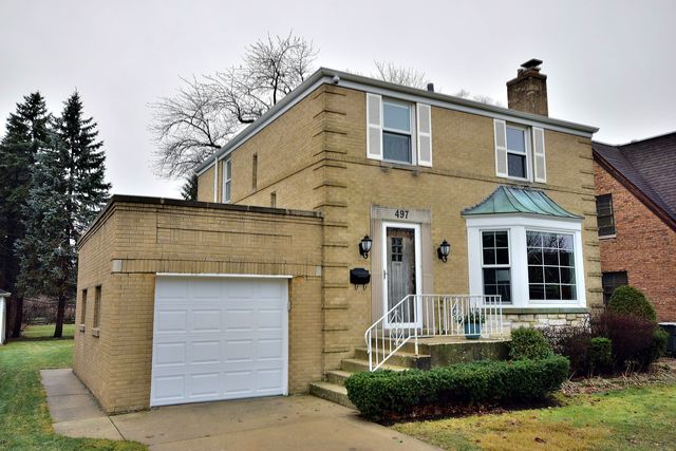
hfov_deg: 61.9
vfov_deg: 43.6
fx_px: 563
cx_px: 338
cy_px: 226
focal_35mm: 30
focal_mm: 20
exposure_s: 1/125
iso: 250
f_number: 5.6
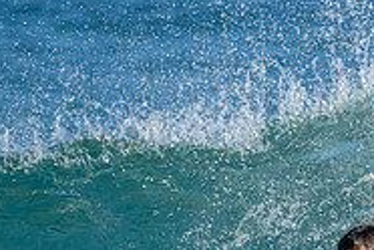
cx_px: 403
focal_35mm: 3435
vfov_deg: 0.4
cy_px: 279
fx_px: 35683
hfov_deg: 0.6
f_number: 8
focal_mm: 800
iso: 360
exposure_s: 1/2000
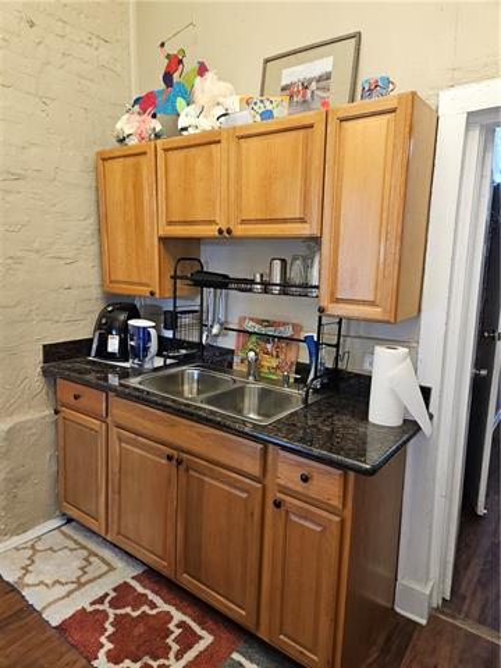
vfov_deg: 73.9
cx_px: 250
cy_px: 334
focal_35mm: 23
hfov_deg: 58.9
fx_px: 444
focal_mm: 5.4
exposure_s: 1/9.99
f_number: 1.8
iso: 200
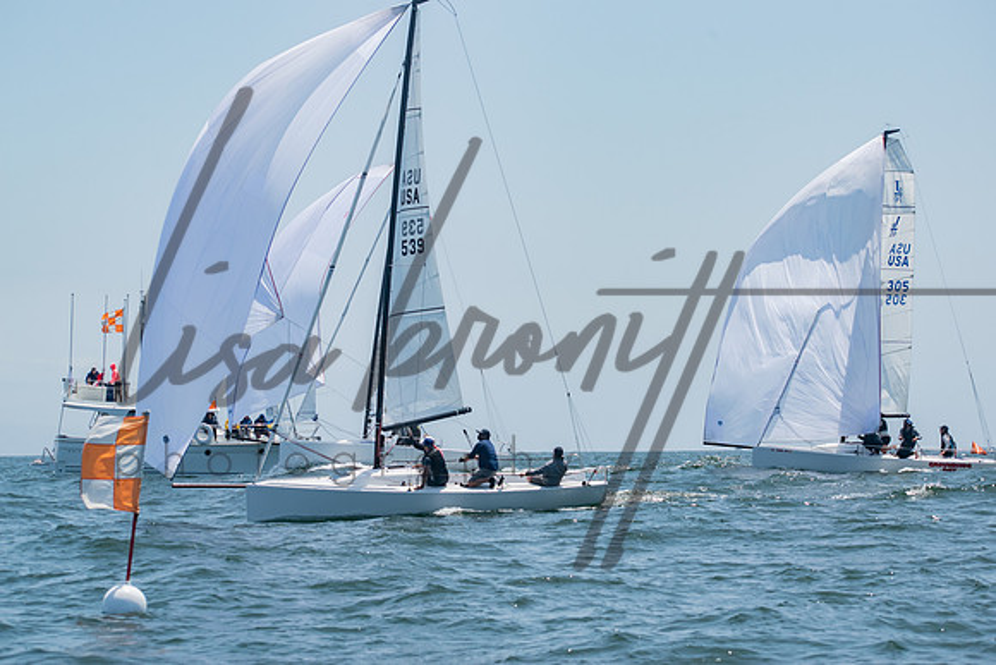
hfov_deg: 19.5
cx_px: 498
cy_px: 332
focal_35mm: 105
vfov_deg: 13.0
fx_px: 2906
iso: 400
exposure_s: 1/1250
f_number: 8
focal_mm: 70
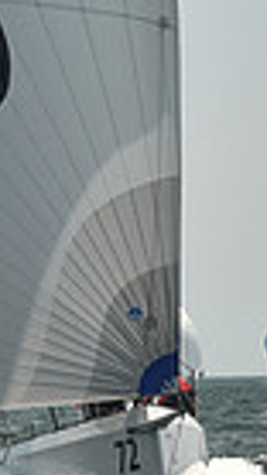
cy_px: 256
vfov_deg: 7.1
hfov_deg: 4.0
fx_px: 3846
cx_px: 142
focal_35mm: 305
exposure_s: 1/640
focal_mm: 70
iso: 250
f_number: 6.3
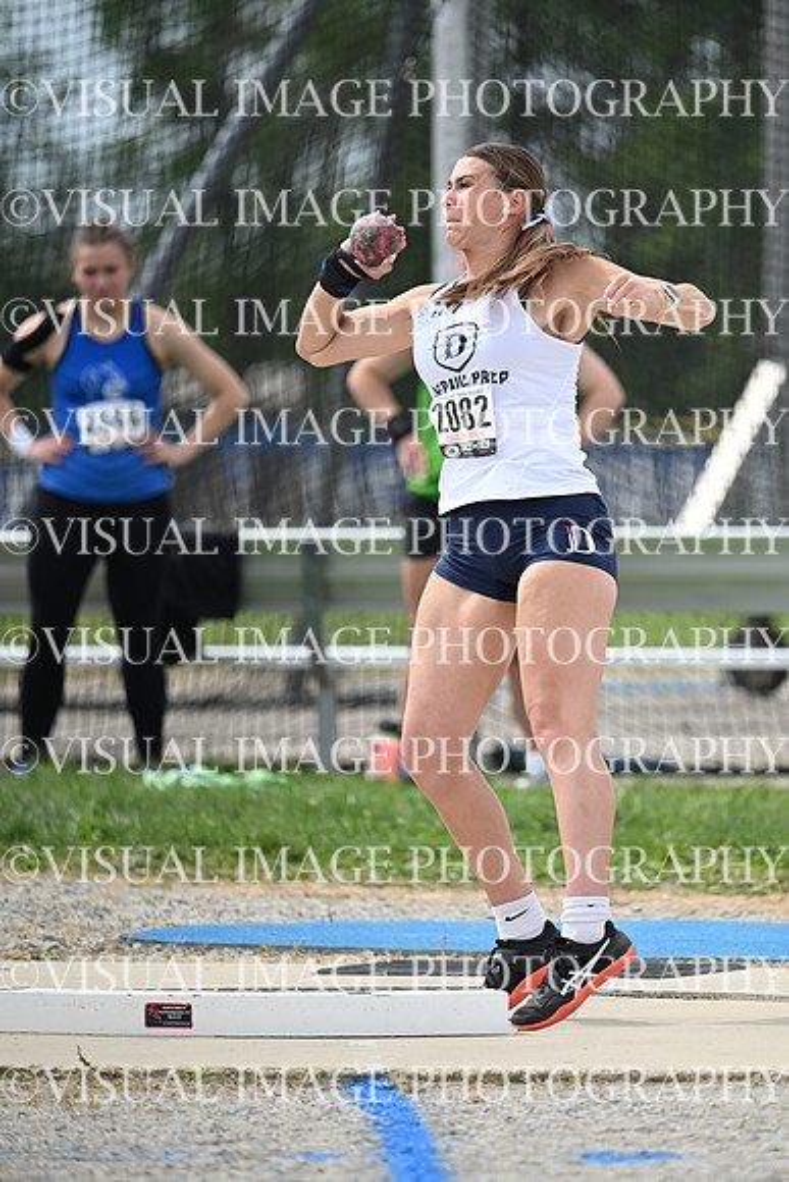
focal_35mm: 400
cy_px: 591
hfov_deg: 3.4
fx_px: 13141
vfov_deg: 5.2
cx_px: 394
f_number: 4.5
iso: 500
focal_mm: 400
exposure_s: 1/2500
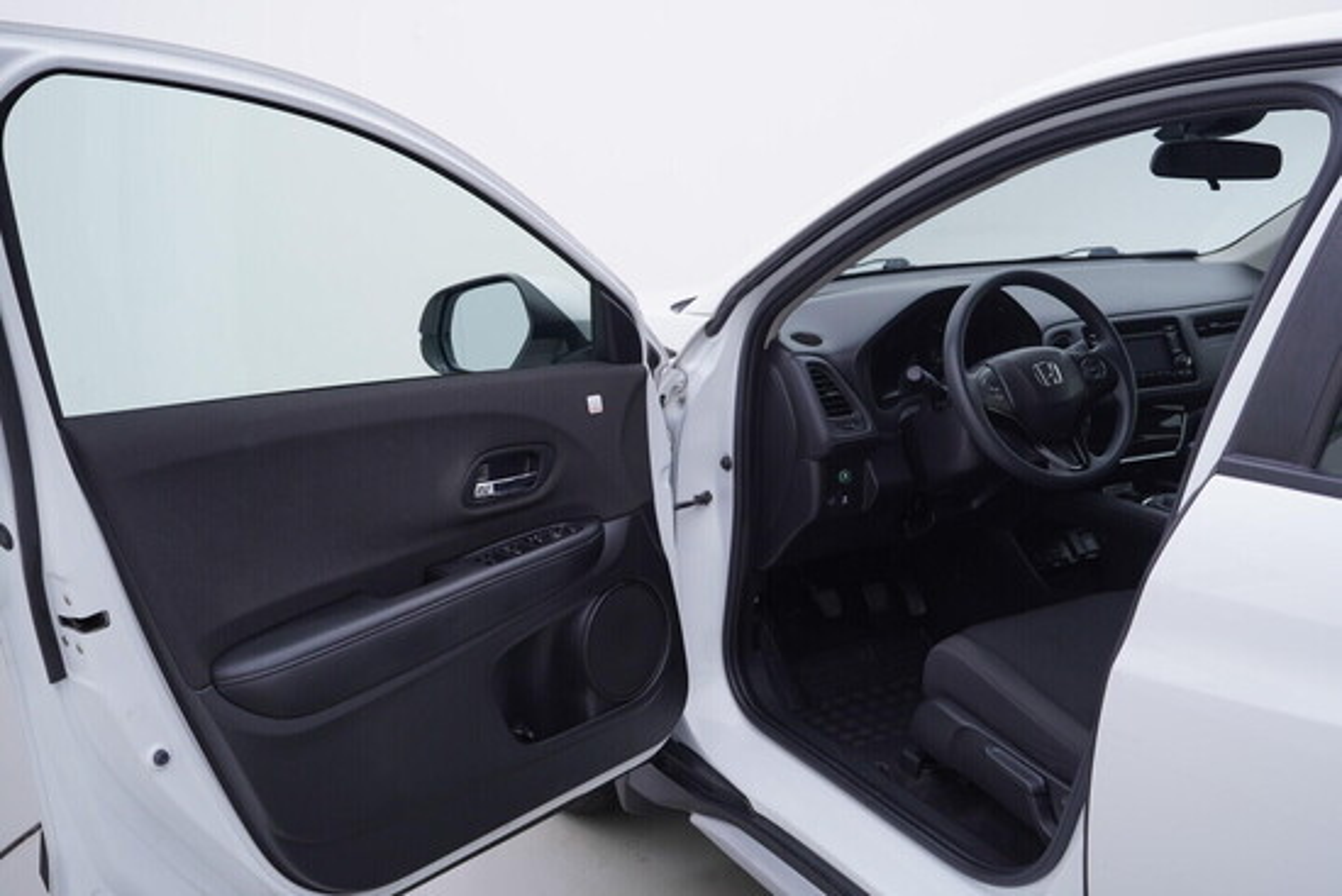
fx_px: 1342
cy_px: 448
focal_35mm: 36
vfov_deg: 36.9
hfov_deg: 53.1
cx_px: 671
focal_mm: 24
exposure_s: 1/60
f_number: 4
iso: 125
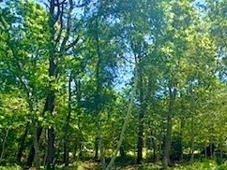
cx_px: 157
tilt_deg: +11.4
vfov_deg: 38.5
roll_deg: -0.9
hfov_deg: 49.0
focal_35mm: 37
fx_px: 243
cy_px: 106
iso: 40
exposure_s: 1/535
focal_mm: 2.22
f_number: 2.2
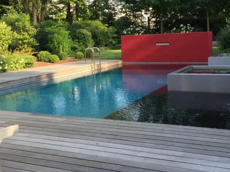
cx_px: 114
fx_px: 319
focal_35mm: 48
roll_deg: +1.2
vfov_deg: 30.2
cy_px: 74
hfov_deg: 39.7
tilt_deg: -6.4
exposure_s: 1/332
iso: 32
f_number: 2.2
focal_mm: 4.15
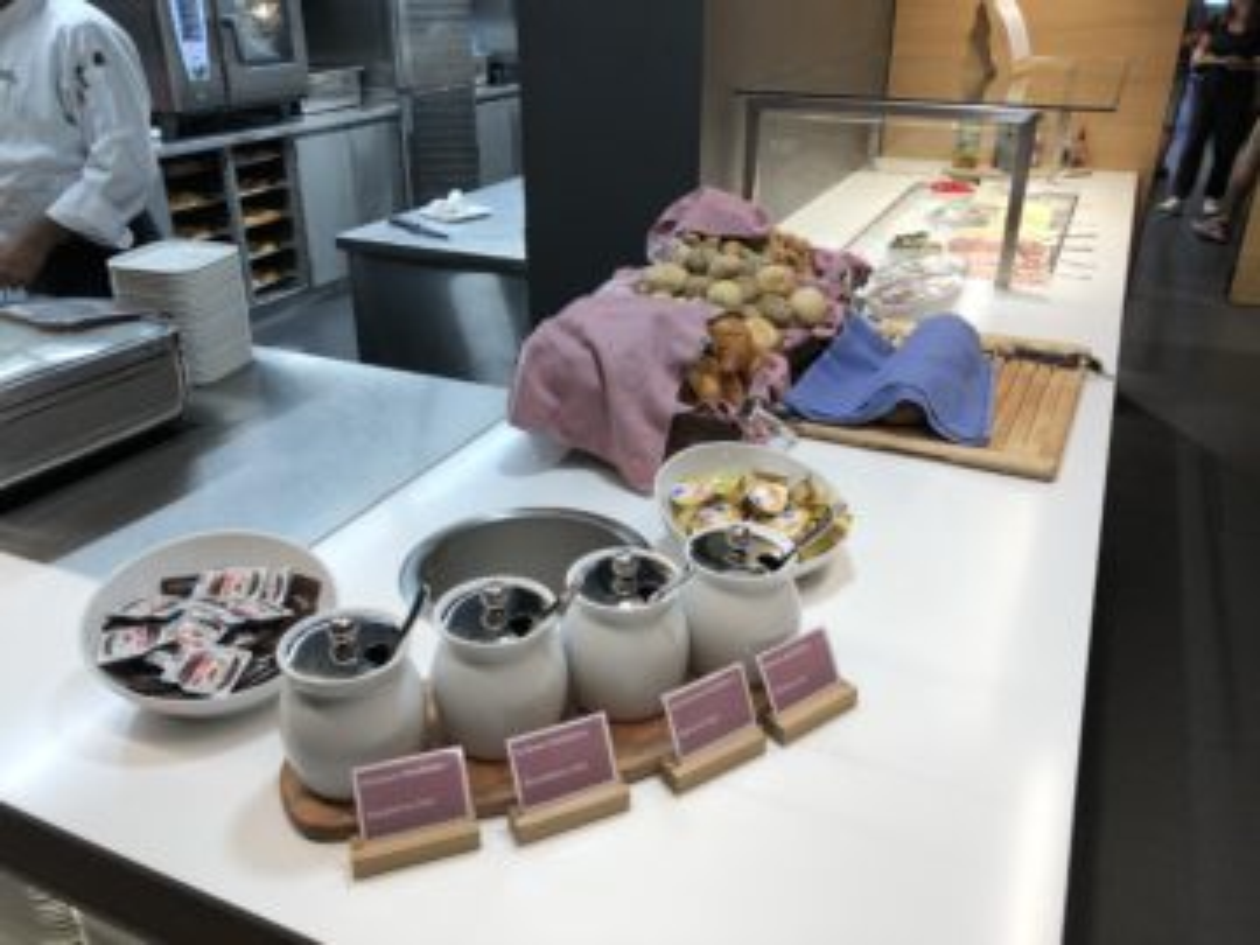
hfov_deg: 63.4
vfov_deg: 49.7
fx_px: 1019
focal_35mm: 28
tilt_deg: -24.8
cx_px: 630
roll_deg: +1.2
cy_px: 472
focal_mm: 4
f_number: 1.8
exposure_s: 1/83
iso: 40
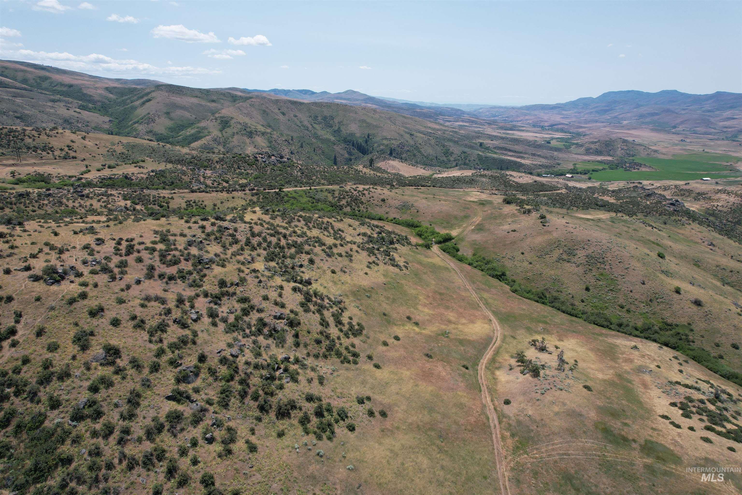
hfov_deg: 78.6
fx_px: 453
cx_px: 371
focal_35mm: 22
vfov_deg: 57.2
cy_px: 248
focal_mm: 8.38
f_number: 2.8
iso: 140
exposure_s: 1/2500
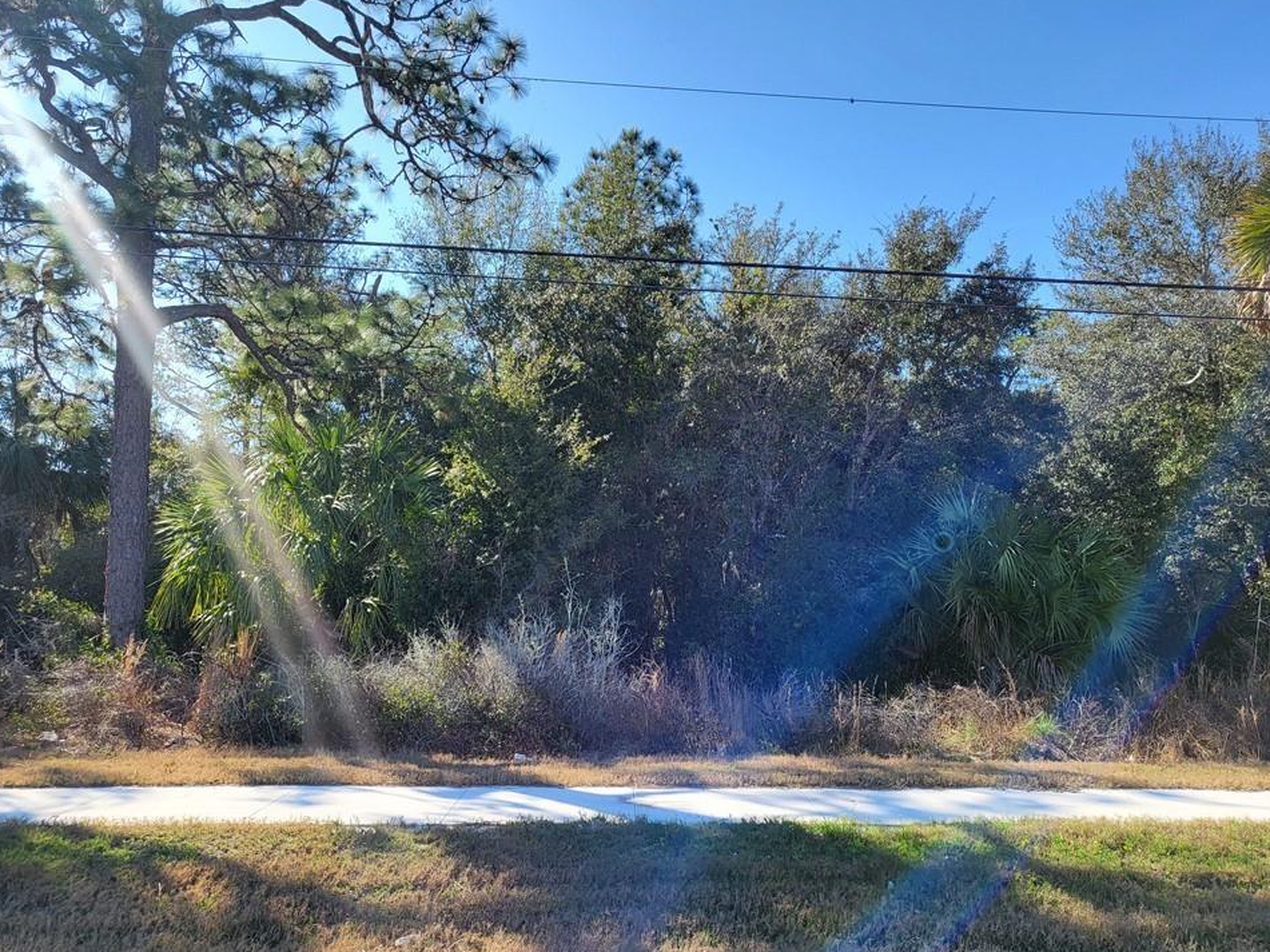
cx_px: 676
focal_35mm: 28
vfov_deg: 49.7
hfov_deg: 63.4
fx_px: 1027
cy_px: 495
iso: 50
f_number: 1.8
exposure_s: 1/1328
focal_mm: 4.25
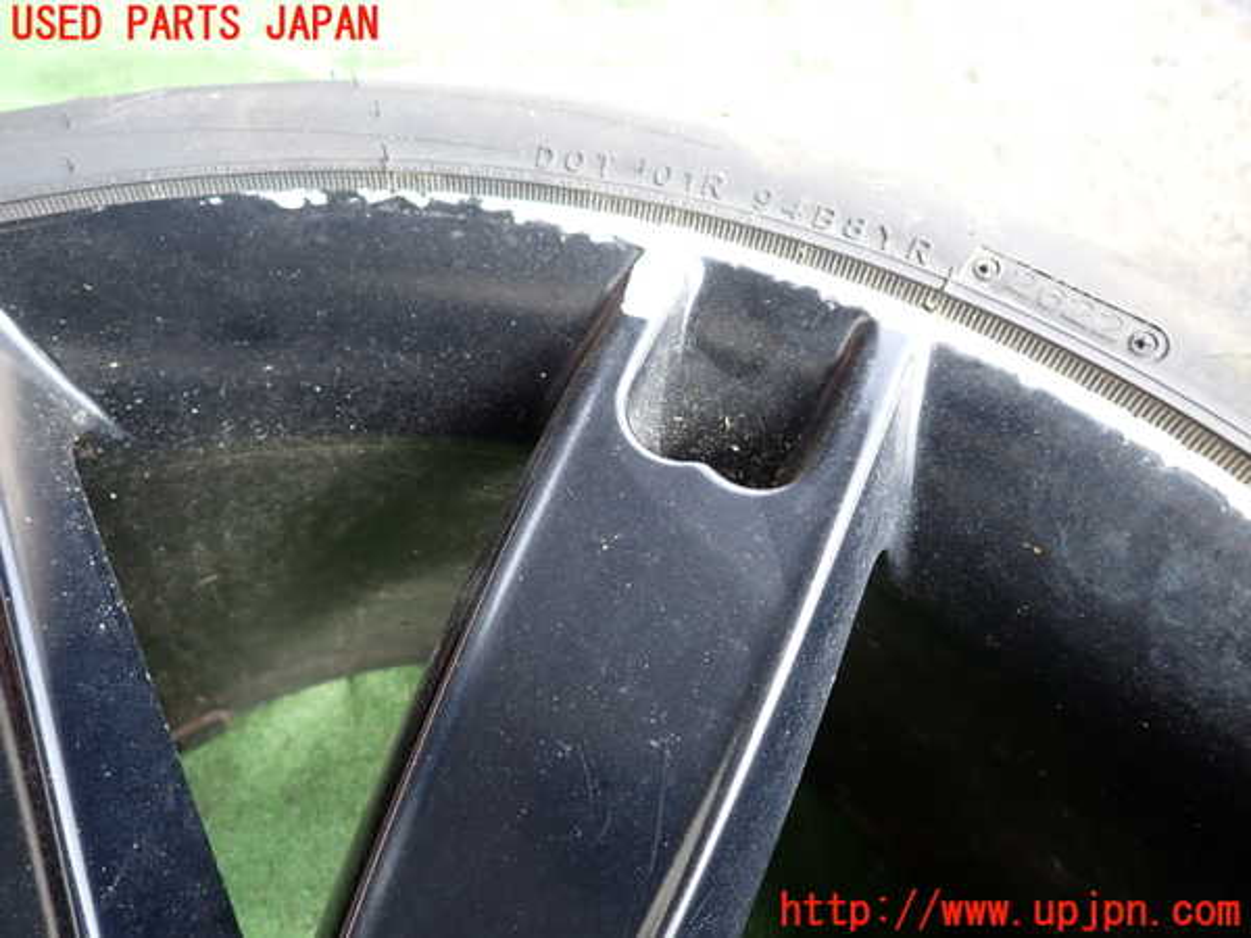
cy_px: 469
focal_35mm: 25
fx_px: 903
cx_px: 626
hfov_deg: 69.4
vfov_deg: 54.9
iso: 125
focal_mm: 4.5
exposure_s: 1/125
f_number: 2
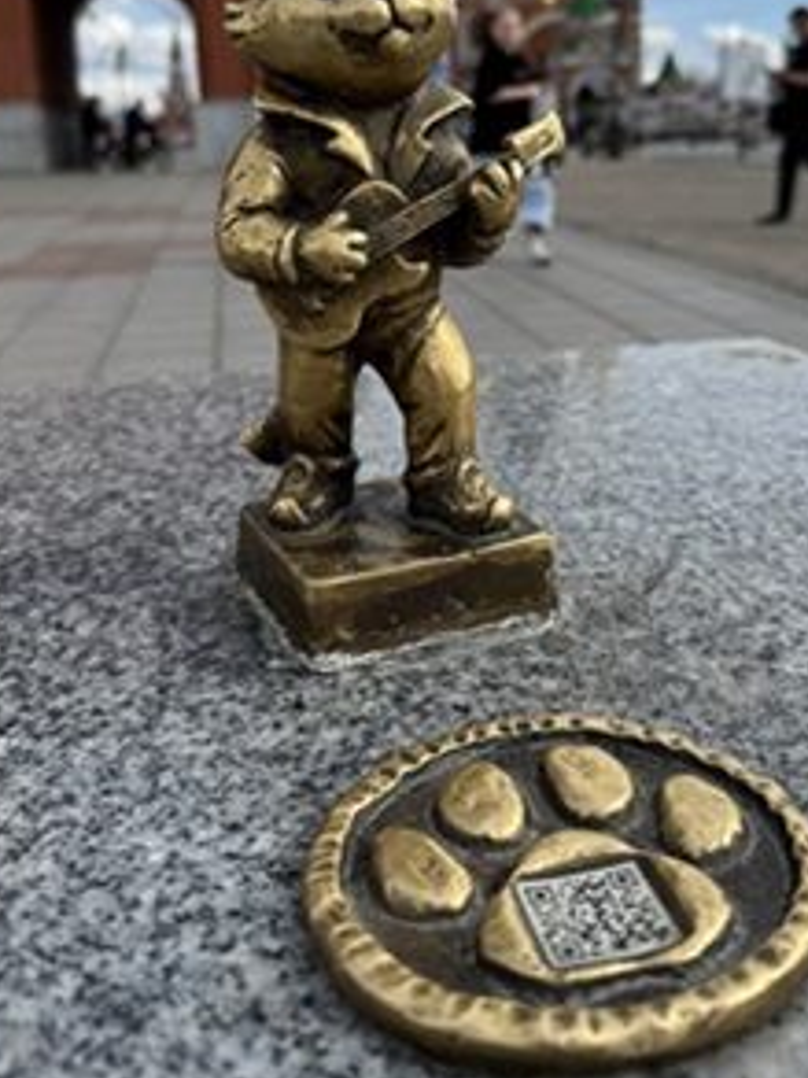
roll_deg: +1.2
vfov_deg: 51.1
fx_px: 1089
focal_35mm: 35
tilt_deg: -7.8
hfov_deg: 40.6
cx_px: 476
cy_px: 317
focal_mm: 6.76
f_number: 1.78
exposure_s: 1/4950
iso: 80
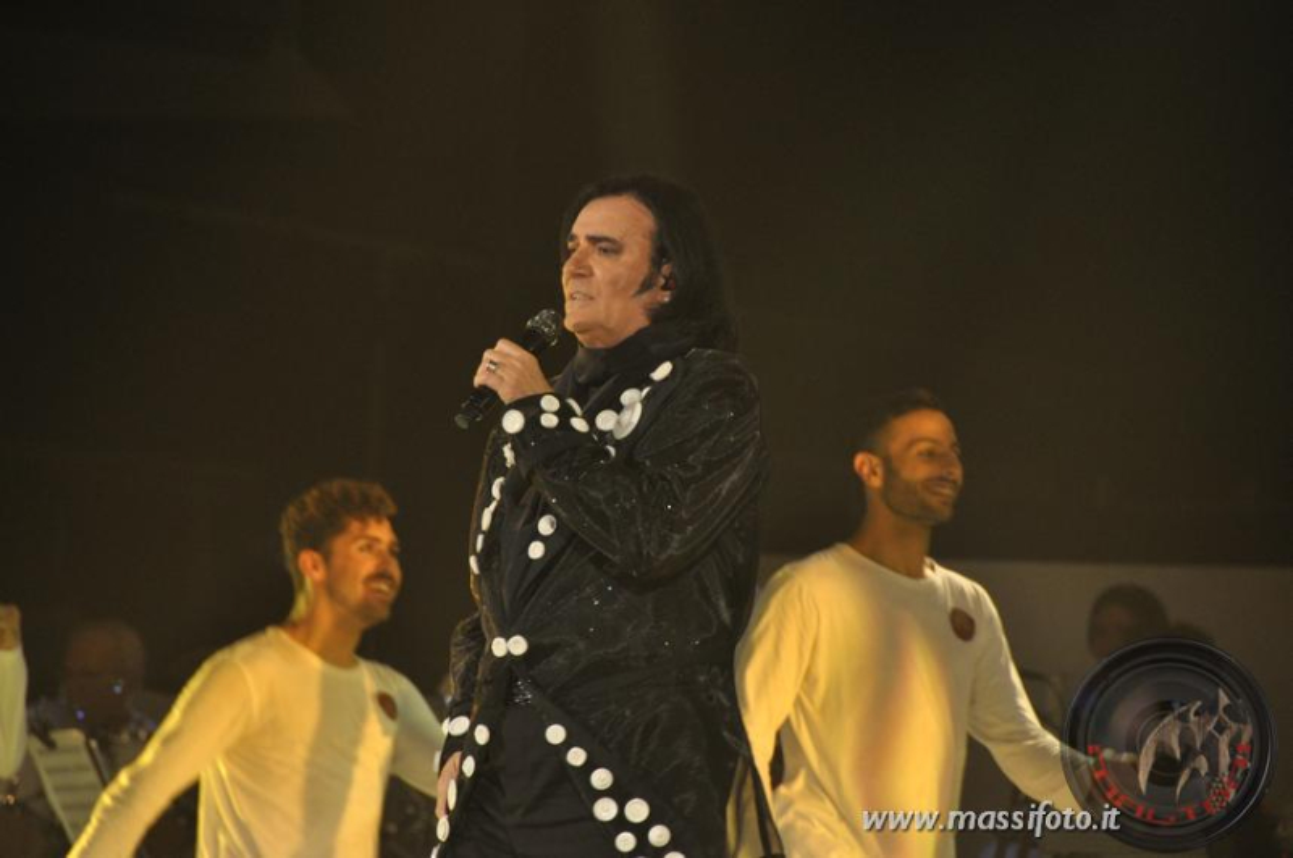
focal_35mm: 300
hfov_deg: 6.9
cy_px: 429
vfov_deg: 4.6
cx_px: 646
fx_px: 10760
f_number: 5.6
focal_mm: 200
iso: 800
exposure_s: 1/90
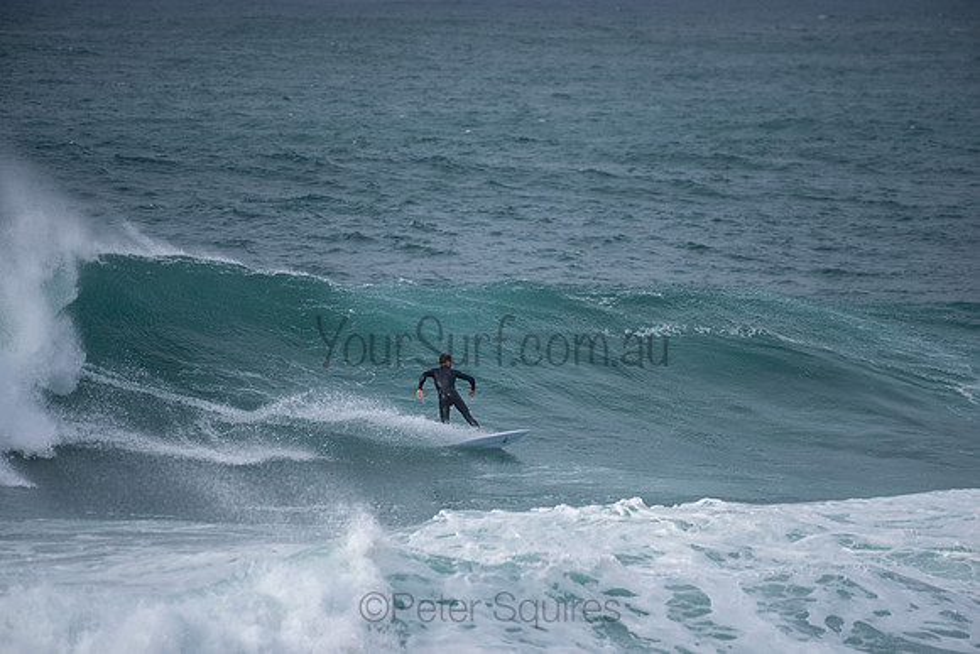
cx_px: 490
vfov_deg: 2.6
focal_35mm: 539
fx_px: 14664
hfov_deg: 3.8
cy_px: 327
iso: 100
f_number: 5.6
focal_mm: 500
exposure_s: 1/1000
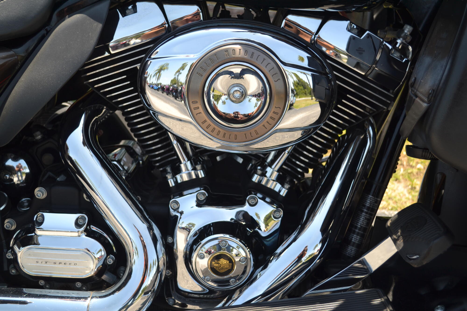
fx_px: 545
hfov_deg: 46.4
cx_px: 234
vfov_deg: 31.9
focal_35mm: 42
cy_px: 156
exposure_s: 1/200
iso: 100
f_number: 4.5
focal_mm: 28
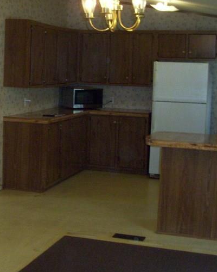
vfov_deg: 27.8
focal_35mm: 68
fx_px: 546
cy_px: 108
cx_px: 54
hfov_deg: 22.3
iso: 250
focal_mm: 5.7
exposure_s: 1/30
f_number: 2.9
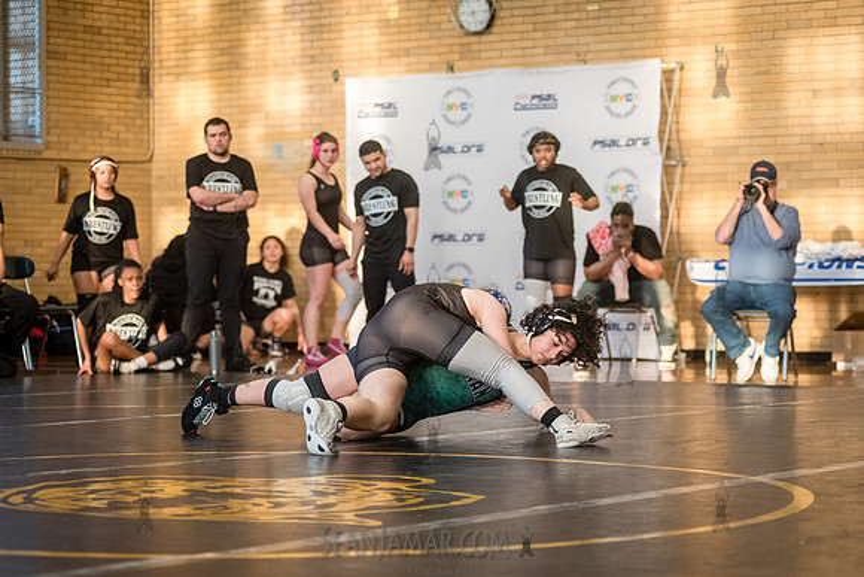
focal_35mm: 93
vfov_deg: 14.7
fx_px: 2232
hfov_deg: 21.9
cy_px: 288
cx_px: 432
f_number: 3.5
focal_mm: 92
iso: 5000
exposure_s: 1/400
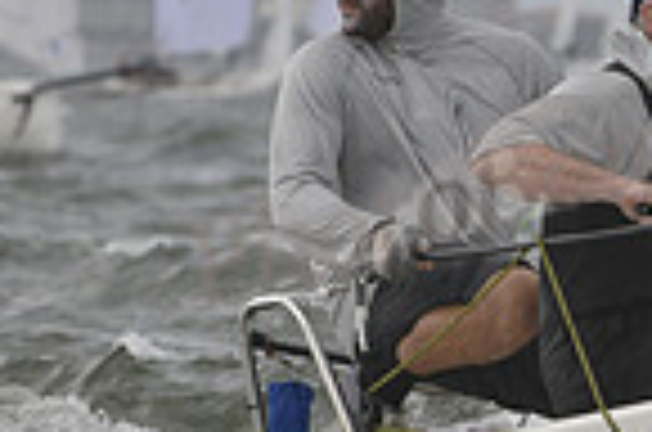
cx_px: 1057
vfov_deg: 1.4
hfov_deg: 2.1
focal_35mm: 963
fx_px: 17403
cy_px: 362
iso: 400
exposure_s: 1/1250
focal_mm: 240
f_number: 9
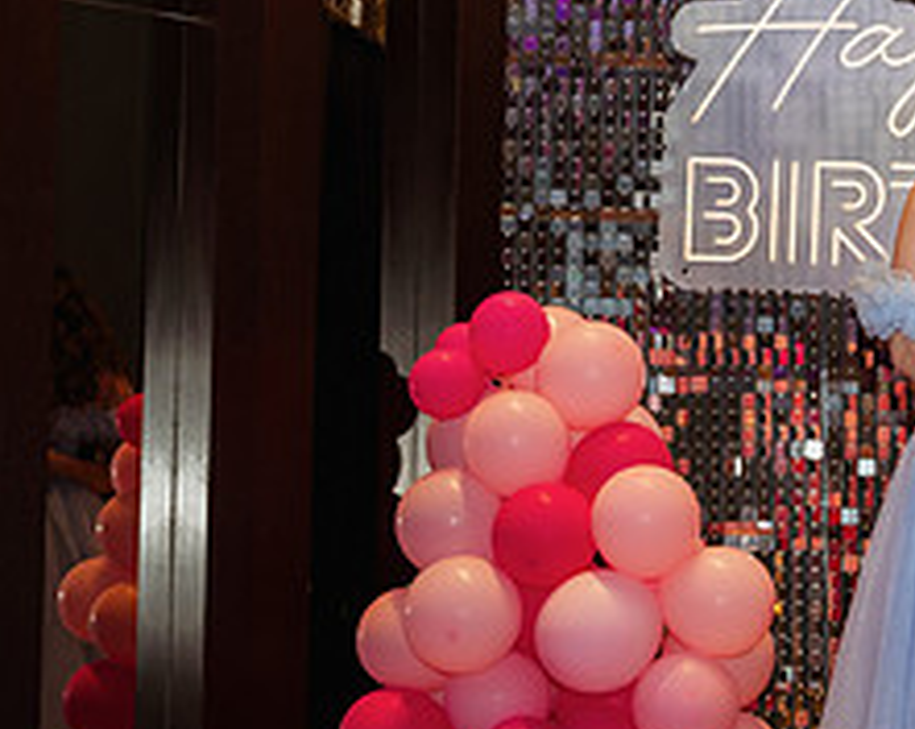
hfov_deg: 21.3
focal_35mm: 85
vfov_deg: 18.0
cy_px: 393
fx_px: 2298
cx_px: 1023
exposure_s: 1/200
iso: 640
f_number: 2.8
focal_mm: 30.5
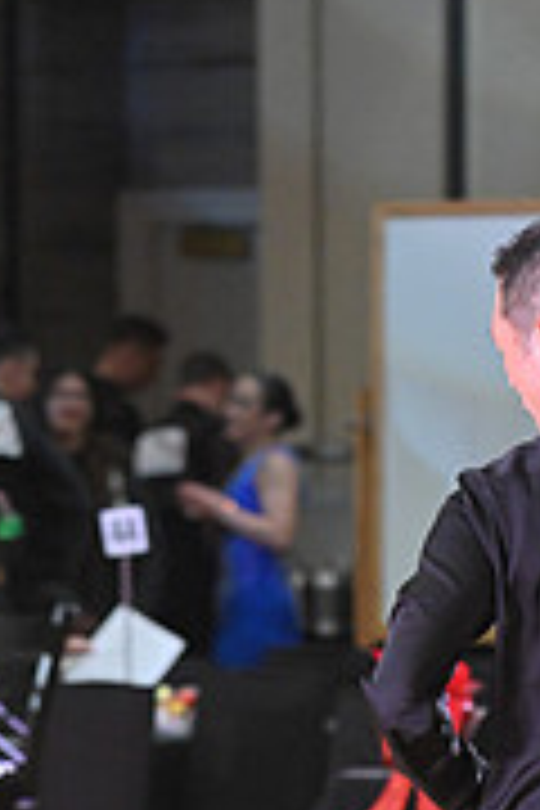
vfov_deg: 4.9
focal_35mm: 419
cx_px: 155
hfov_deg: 3.3
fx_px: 9427
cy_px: 986
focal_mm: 130
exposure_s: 1/400
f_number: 4.5
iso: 3200
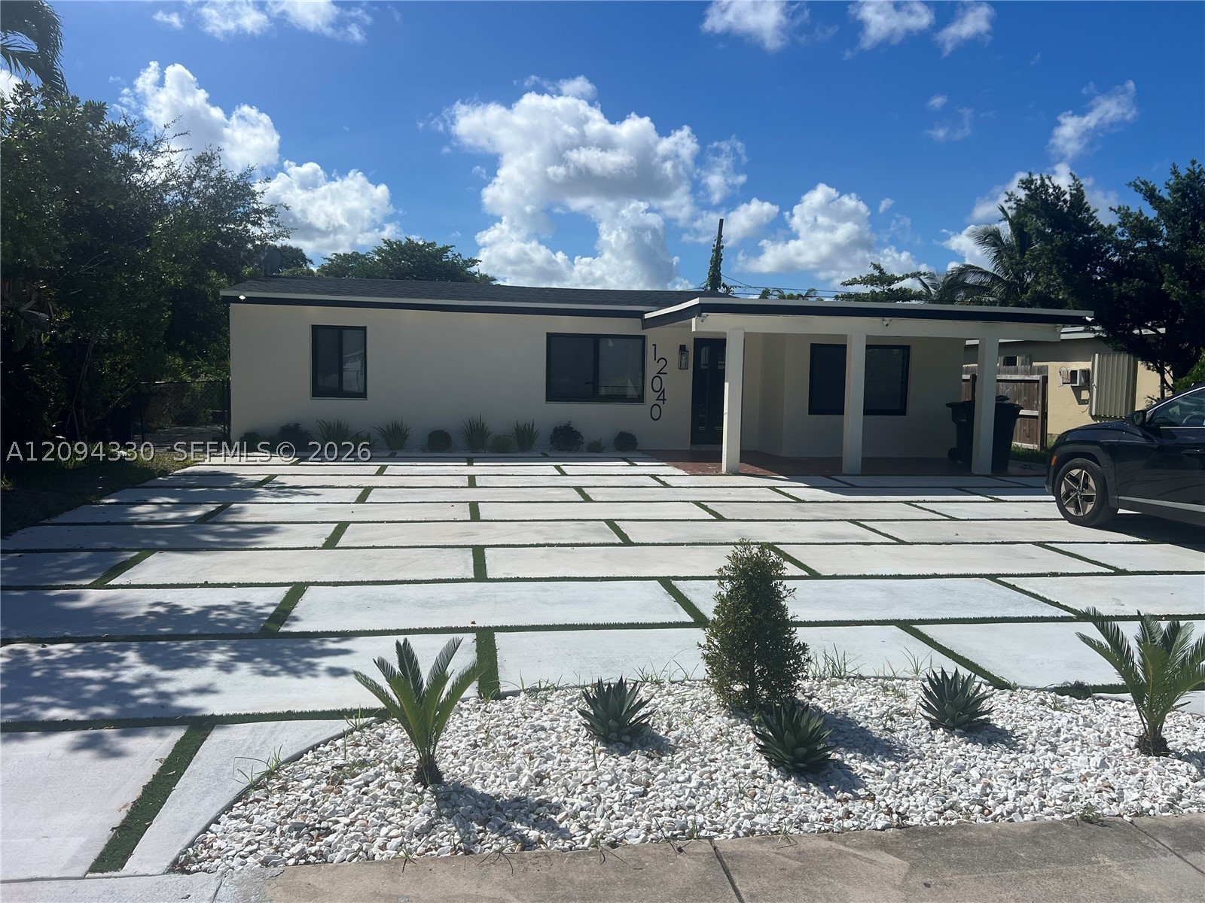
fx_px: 905
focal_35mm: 26
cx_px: 602
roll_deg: -1.2
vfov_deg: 53.1
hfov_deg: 67.3
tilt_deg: -3.9
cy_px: 452
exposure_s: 1/11364
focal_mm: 5.7
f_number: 1.5
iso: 50
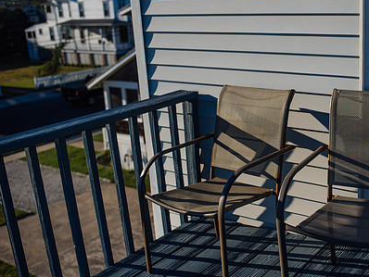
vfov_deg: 29.7
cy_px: 141
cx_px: 267
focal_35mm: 49
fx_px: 523
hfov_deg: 38.1
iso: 100
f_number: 2.8
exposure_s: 1/3200
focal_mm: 35
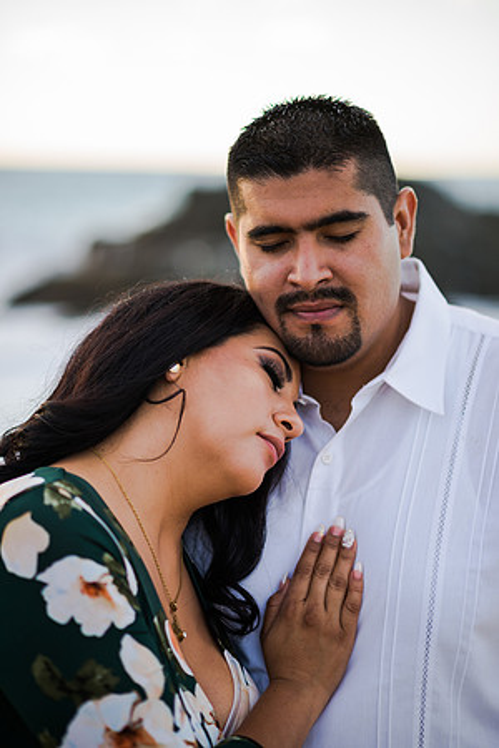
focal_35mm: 85
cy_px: 374
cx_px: 250
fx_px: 1767
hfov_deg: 16.1
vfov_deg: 23.9
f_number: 1.8
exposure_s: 1/320
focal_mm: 85
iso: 64
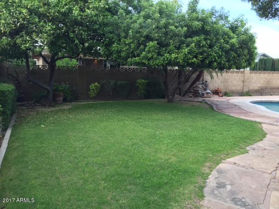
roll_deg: -1.3
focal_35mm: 29
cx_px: 140
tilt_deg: -7.3
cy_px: 104
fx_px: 234
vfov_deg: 48.2
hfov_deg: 61.7
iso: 40
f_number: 2.2
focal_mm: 4.15
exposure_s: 1/120
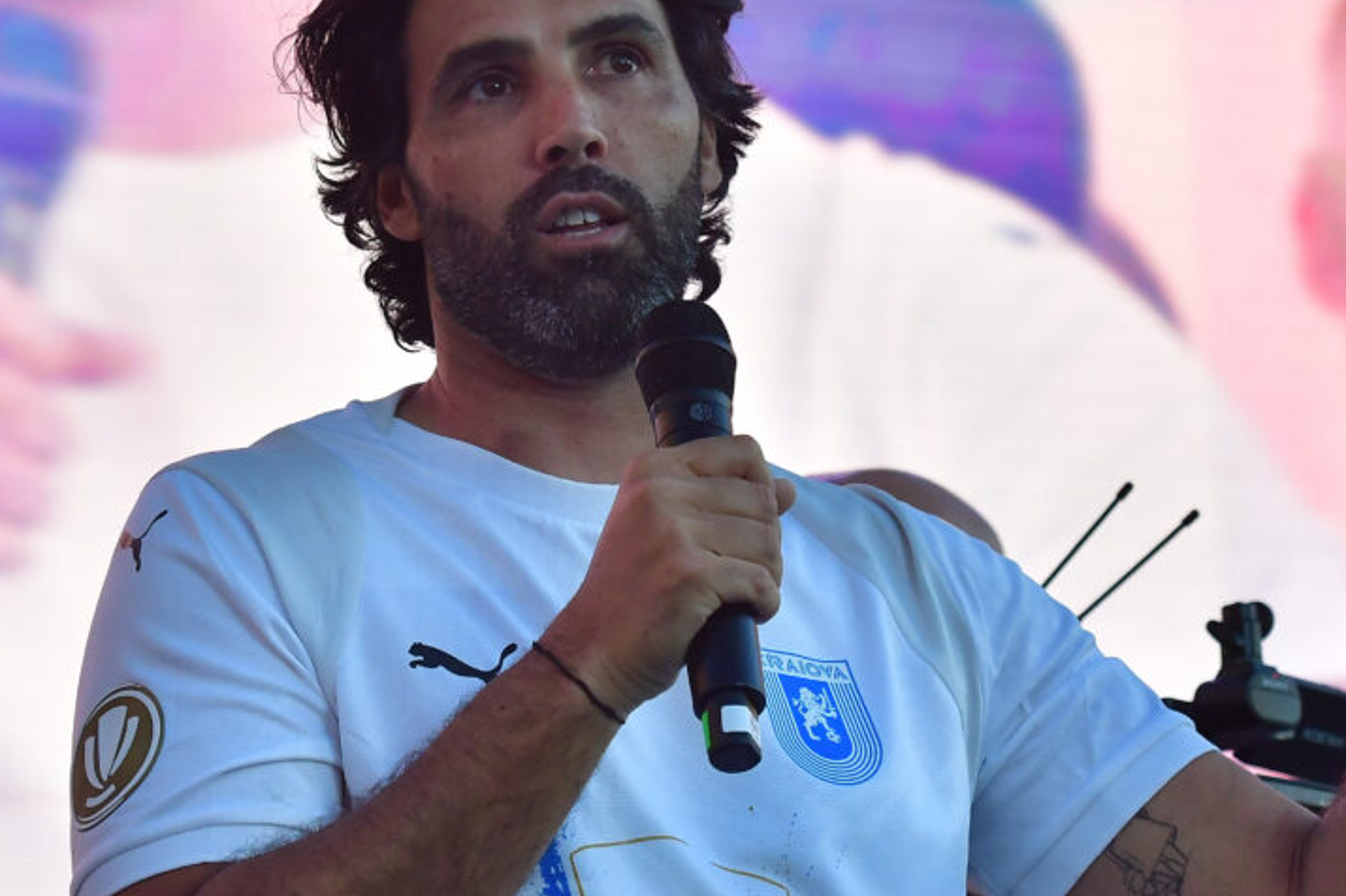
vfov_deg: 4.8
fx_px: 10763
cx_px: 587
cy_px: 253
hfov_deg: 7.2
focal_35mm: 288
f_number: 5
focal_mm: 98
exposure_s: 1/1250
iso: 1250
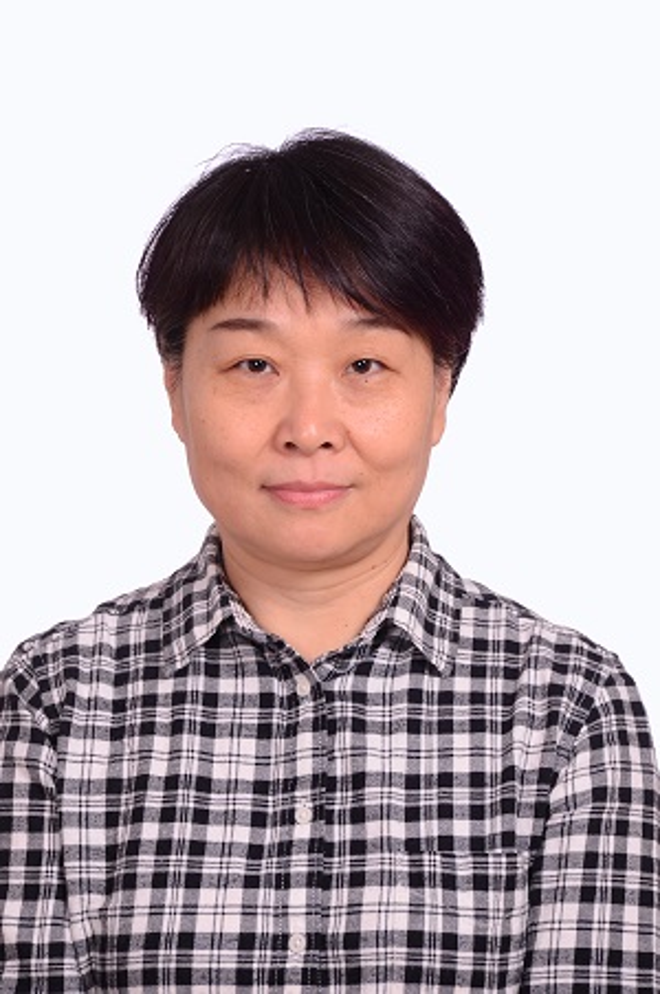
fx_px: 4634
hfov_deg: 8.1
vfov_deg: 12.2
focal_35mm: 168
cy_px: 497
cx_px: 330
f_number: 9.5
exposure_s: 1/90
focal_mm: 112
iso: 100
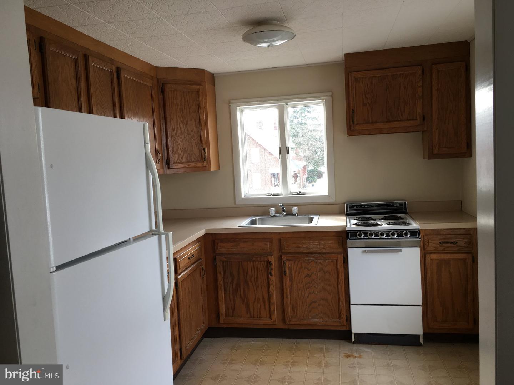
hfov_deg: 61.7
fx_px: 431
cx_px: 257
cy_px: 192
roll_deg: +2.8
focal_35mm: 29
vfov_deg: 48.2
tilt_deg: -4.1
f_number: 2.2
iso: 25
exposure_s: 1/40
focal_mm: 4.15
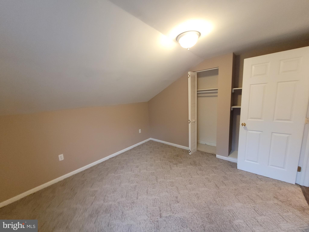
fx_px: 116
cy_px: 116
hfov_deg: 106.2
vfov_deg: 89.9
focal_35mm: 13
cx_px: 154
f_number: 2.2
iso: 640
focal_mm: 1.74
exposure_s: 1/30
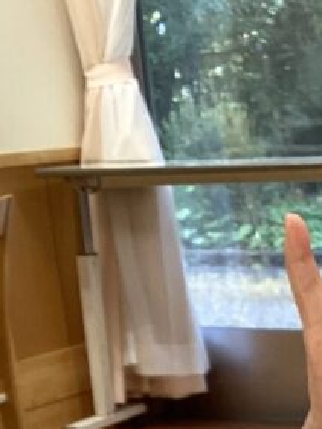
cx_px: 412
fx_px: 1400
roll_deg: +2.6
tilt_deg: -24.8
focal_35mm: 113
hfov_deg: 12.7
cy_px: 730
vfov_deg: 15.4
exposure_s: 1/60
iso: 80
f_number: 2.4
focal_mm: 3.3
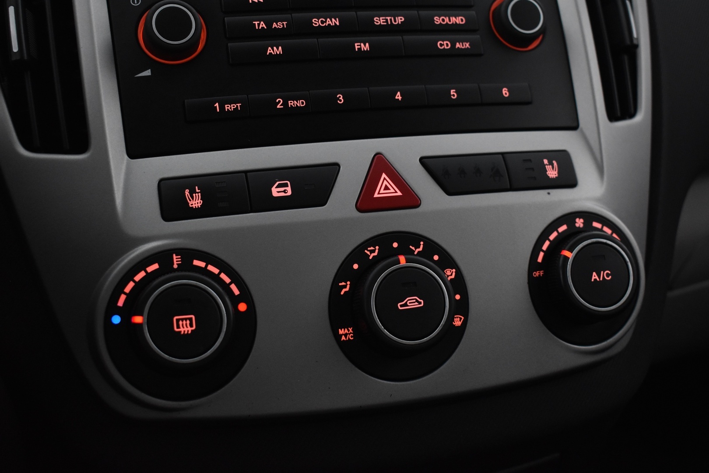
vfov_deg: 28.1
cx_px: 354
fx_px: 945
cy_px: 236
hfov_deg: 41.1
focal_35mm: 48
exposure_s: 1/50
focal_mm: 32
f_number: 4.5
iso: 2200
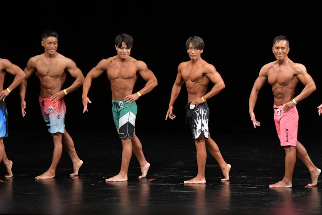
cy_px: 108
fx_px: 2012
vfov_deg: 6.1
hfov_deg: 9.2
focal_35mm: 225
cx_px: 161
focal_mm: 150
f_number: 5.6
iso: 3200
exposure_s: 1/400
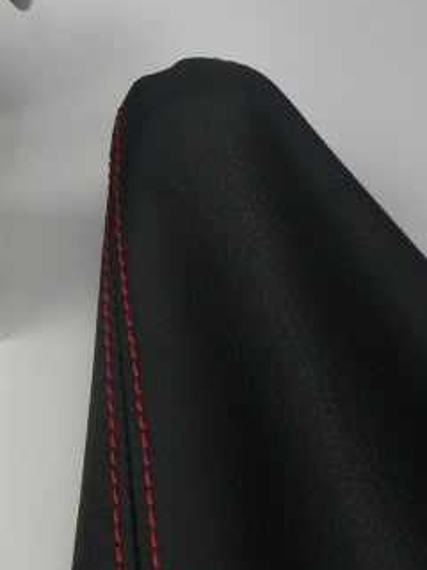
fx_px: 1480
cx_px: -100
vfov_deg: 21.8
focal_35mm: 90
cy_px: 297
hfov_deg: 15.7
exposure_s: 1/30
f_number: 2.8
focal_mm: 6
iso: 200
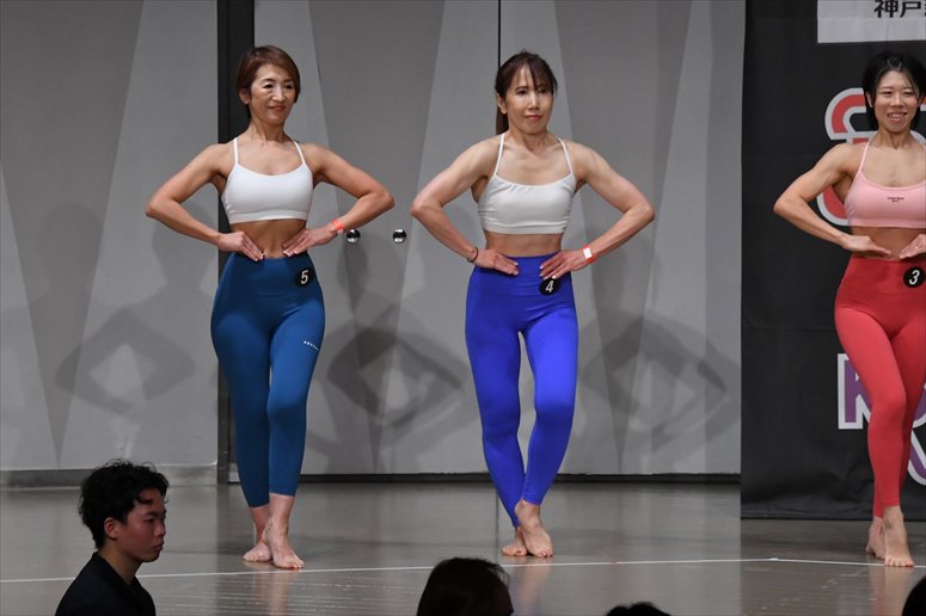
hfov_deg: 8.6
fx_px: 6170
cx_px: 463
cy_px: 308
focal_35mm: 240
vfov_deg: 5.7
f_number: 5.6
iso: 3200
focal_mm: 160
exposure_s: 1/400
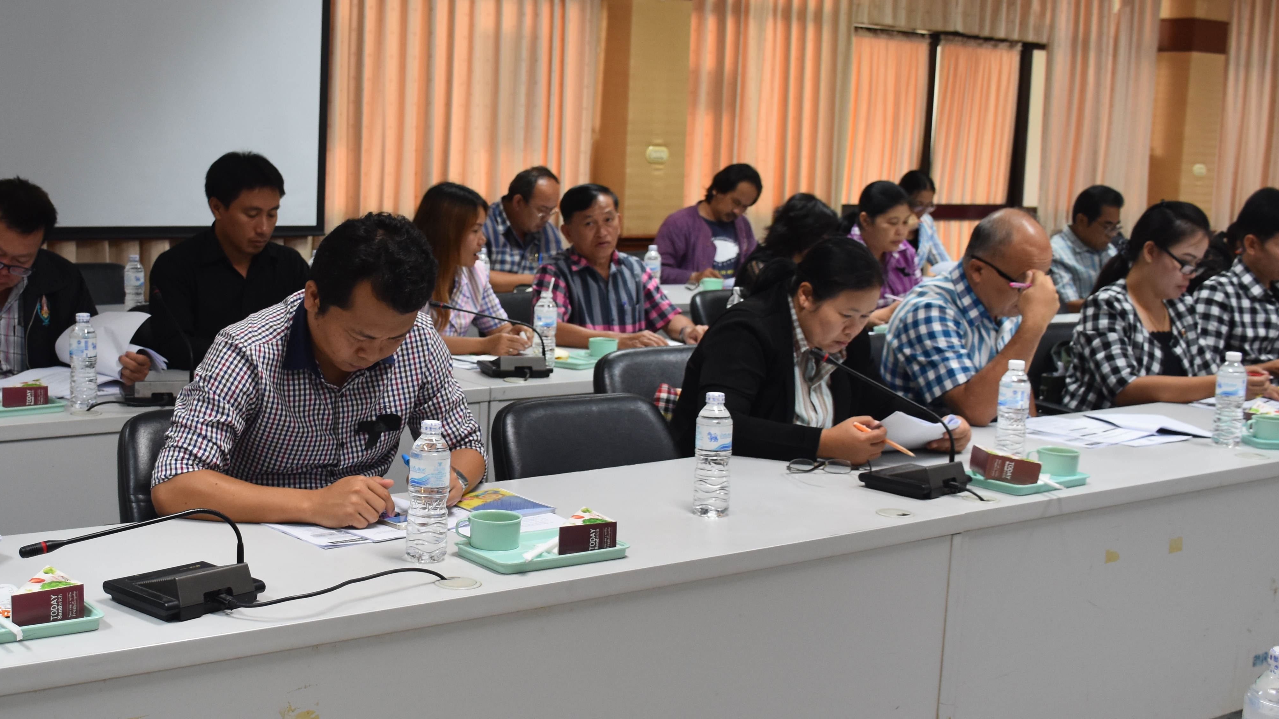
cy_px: 326
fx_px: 1594
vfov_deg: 25.4
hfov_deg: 43.2
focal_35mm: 47
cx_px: 434
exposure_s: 1/60
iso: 560
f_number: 4
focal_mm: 20
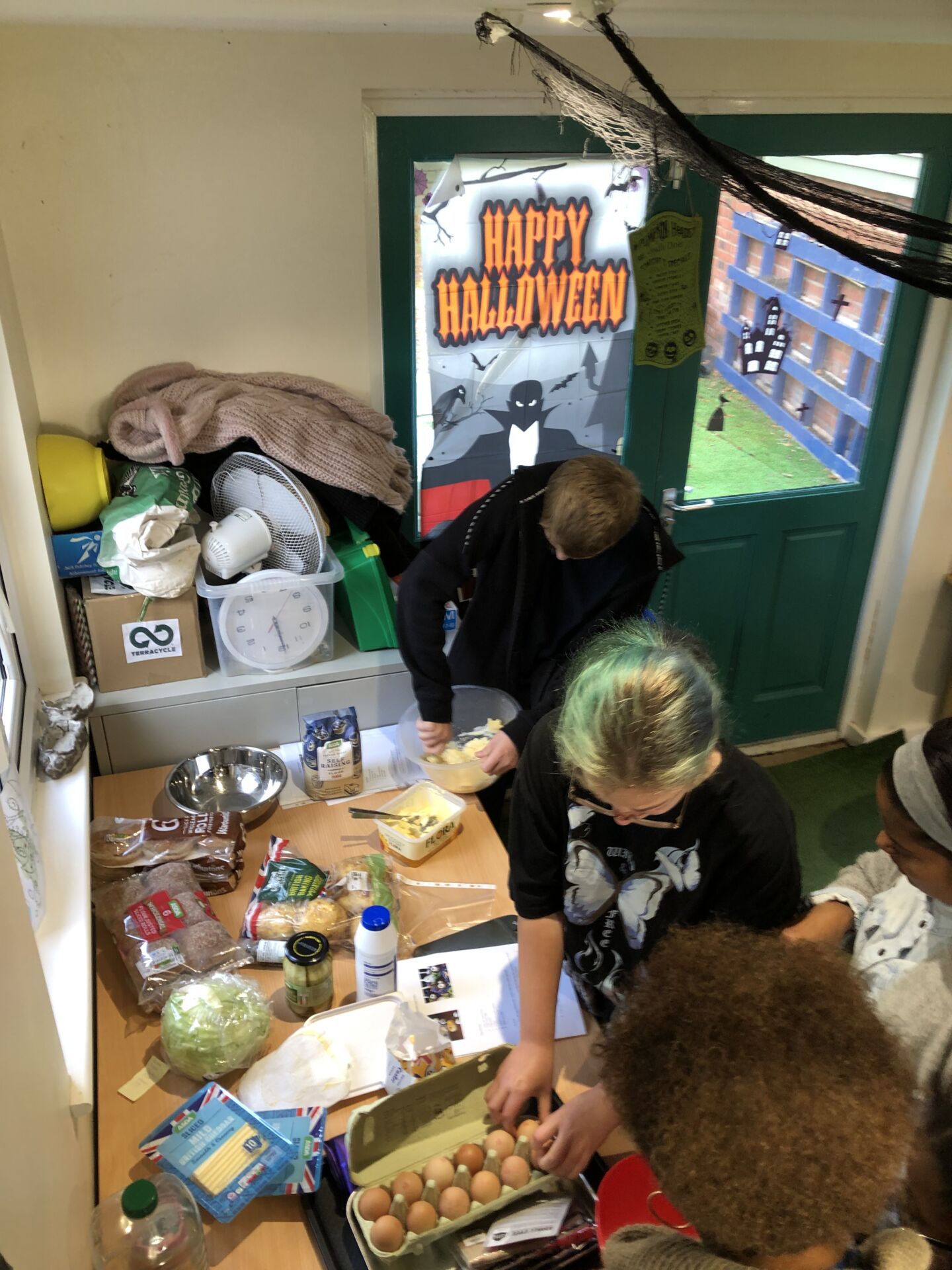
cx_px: 476
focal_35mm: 28
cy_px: 635
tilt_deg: -30.3
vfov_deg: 63.4
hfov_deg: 49.7
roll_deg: -1.5
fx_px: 1027
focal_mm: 3.99
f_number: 1.8
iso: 40
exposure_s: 1/20
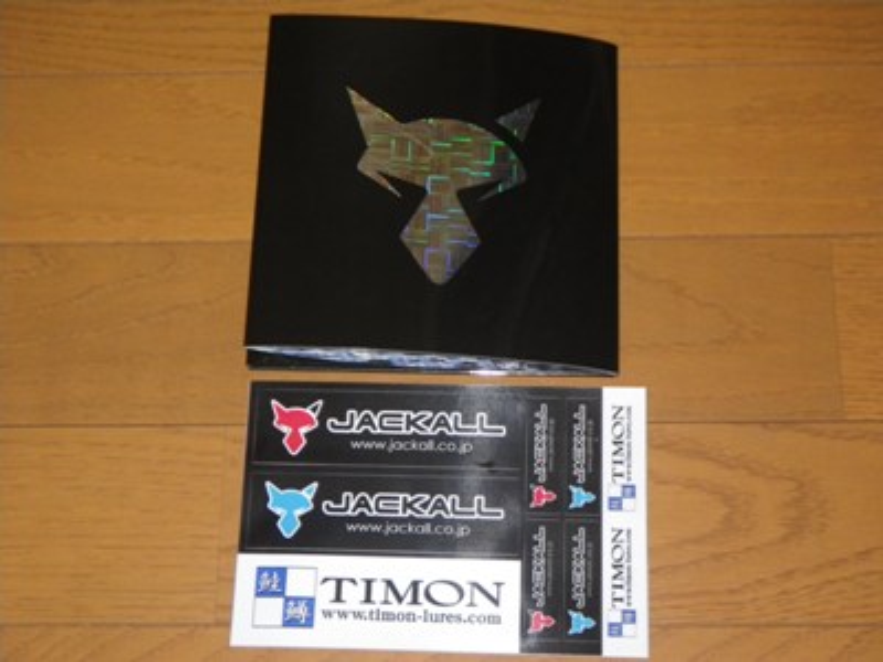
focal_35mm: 62
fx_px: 1582
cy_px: 331
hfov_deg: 31.2
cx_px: 442
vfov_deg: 23.7
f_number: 4.6
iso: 400
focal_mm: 11.1
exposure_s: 1/80
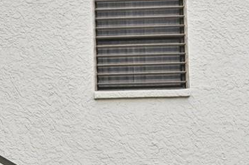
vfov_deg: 10.1
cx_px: -115
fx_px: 932
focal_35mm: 135
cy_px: 116
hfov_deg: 14.3
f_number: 8
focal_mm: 30
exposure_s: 1/200
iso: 400
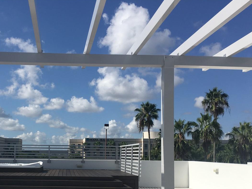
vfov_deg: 32.3
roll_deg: -0.9
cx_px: 73
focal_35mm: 44
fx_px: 320
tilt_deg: +2.1
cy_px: 142
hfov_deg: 42.0
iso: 25
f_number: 2.2
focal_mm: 4.15
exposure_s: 1/2849
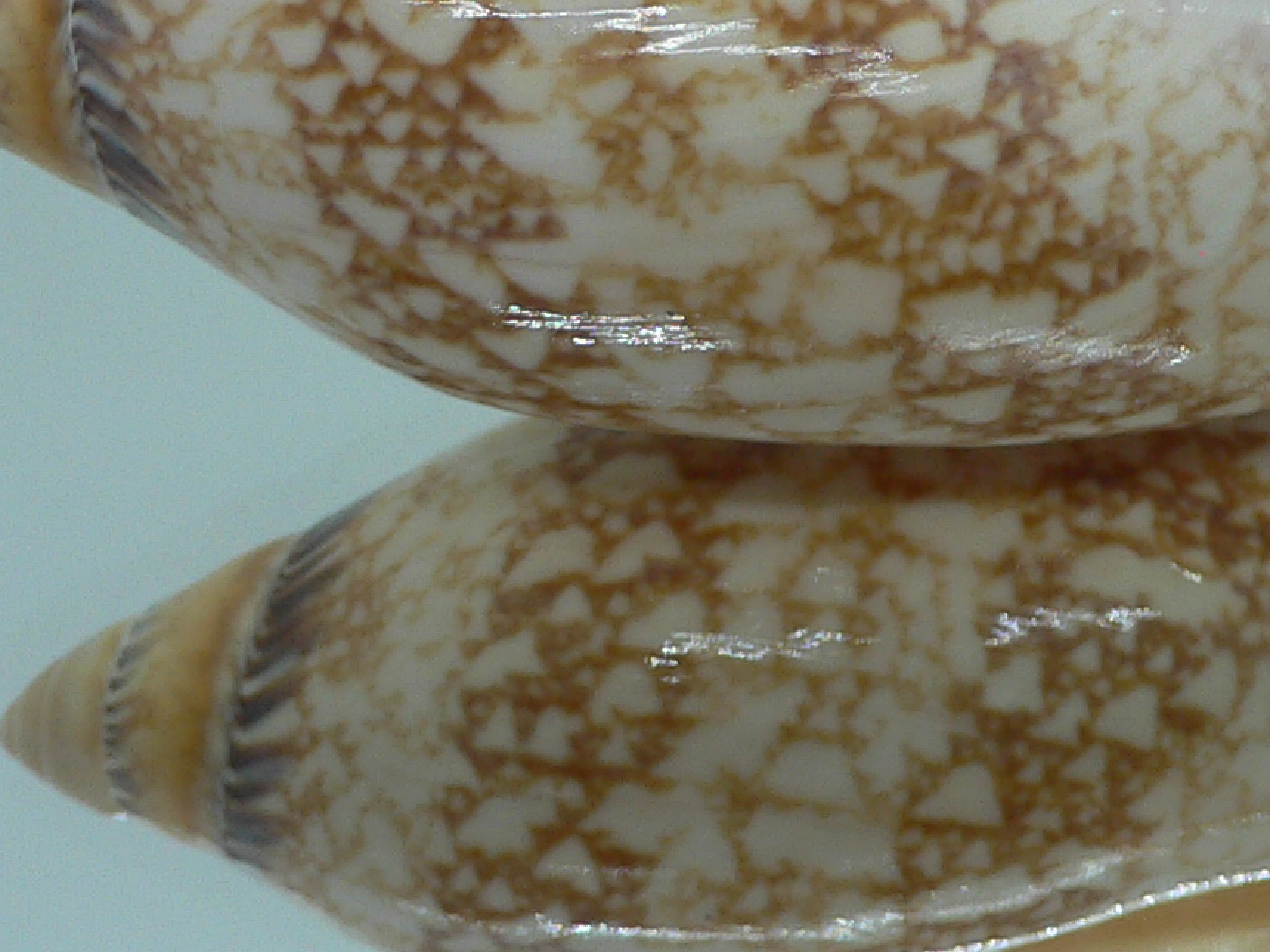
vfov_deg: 17.6
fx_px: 3008
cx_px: 1035
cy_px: 34
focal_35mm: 82
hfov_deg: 23.5
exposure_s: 1/60
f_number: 2.8
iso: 80
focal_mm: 4.6
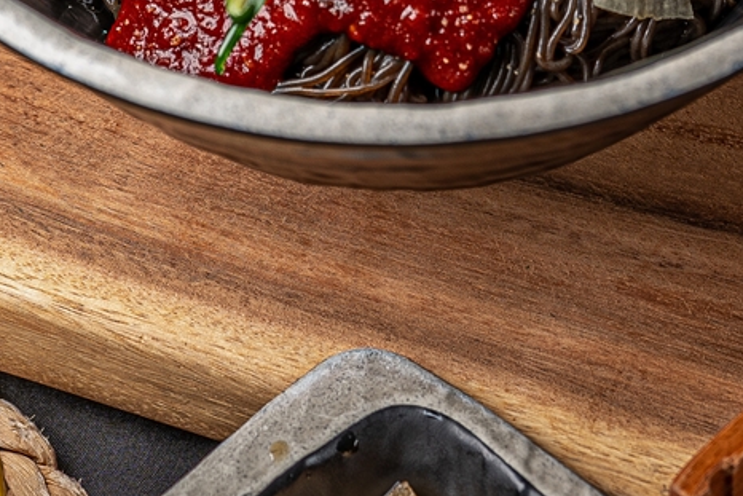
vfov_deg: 5.1
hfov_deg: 7.7
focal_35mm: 268
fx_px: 5533
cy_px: -283
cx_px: 542
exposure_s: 1/125
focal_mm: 78
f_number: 5.6
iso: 100
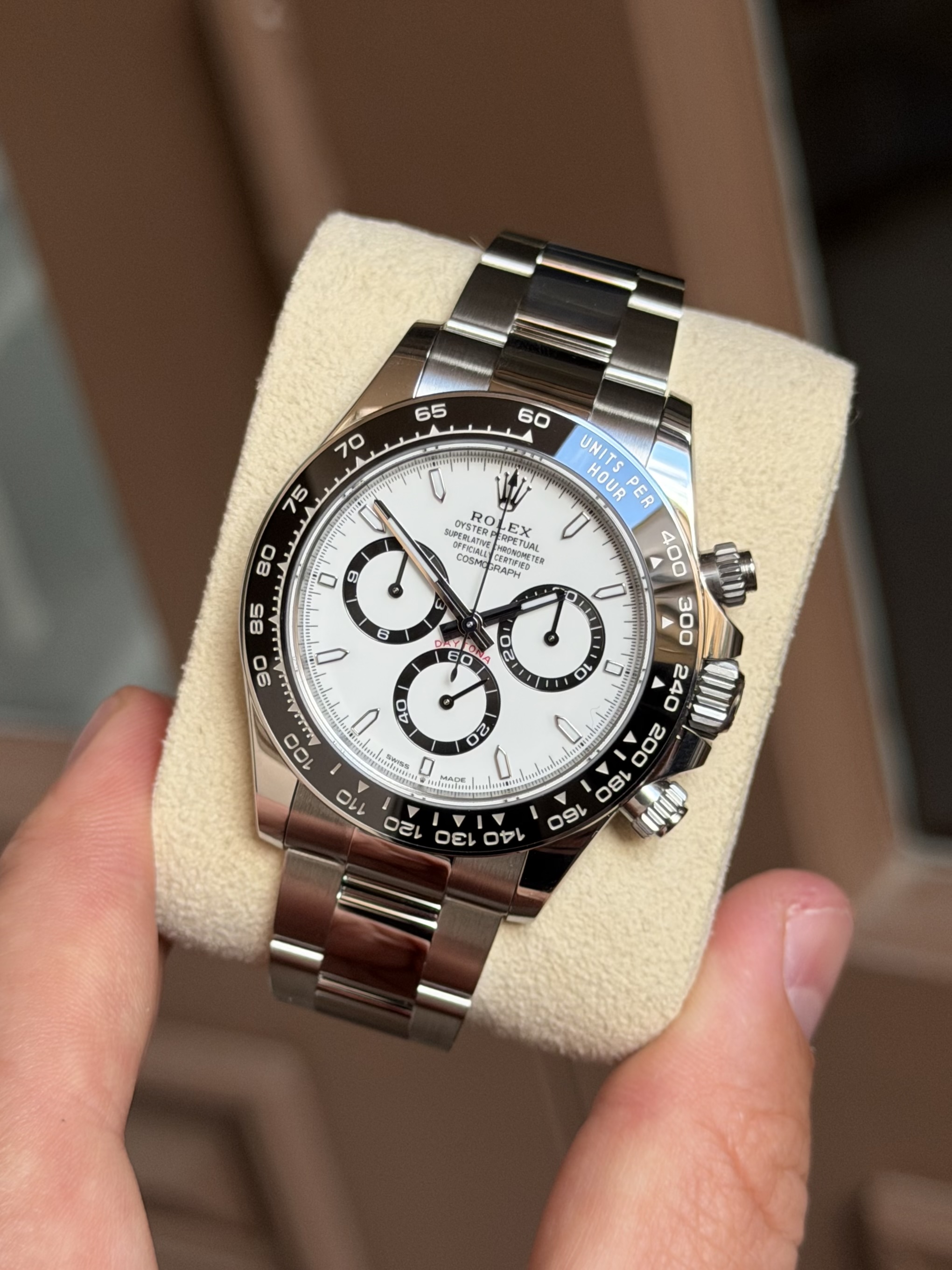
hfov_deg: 30.3
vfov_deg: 39.7
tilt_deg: -29.3
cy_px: 635
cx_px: 476
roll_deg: +1.7
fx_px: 1760
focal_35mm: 48
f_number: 1.78
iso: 64
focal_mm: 6.76
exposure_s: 1/545
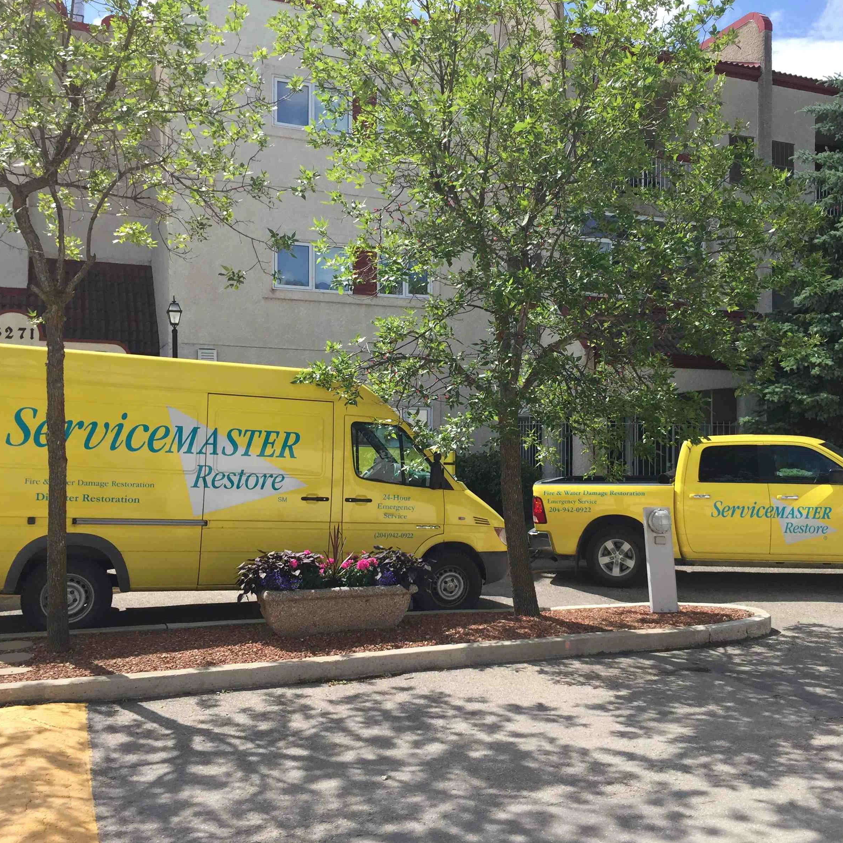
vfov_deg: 47.2
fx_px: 964
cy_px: 425
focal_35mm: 35
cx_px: 506
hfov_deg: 46.9
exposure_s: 1/1582
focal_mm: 4.15
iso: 32
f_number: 2.2
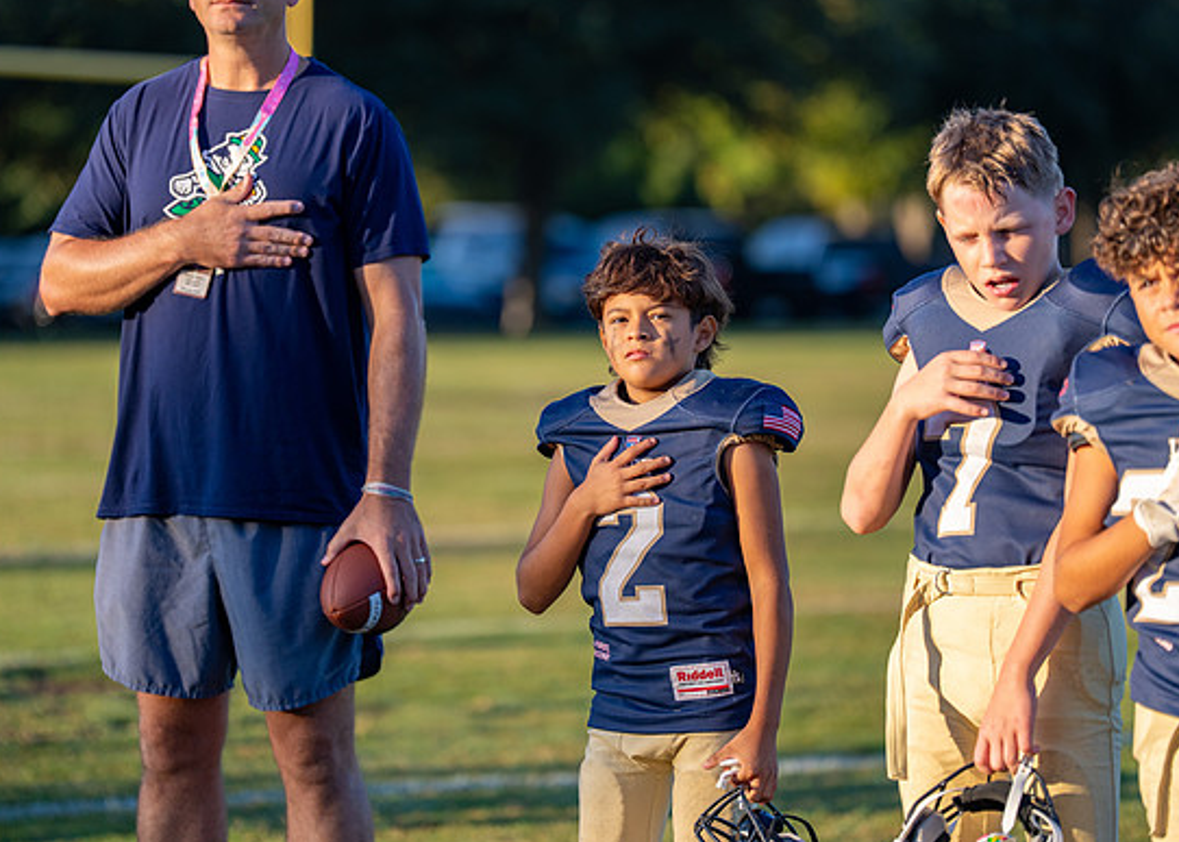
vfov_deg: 8.1
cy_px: 408
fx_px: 5960
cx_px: 607
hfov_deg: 11.3
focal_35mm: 178
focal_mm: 153
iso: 250
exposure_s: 1/1600
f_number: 2.8
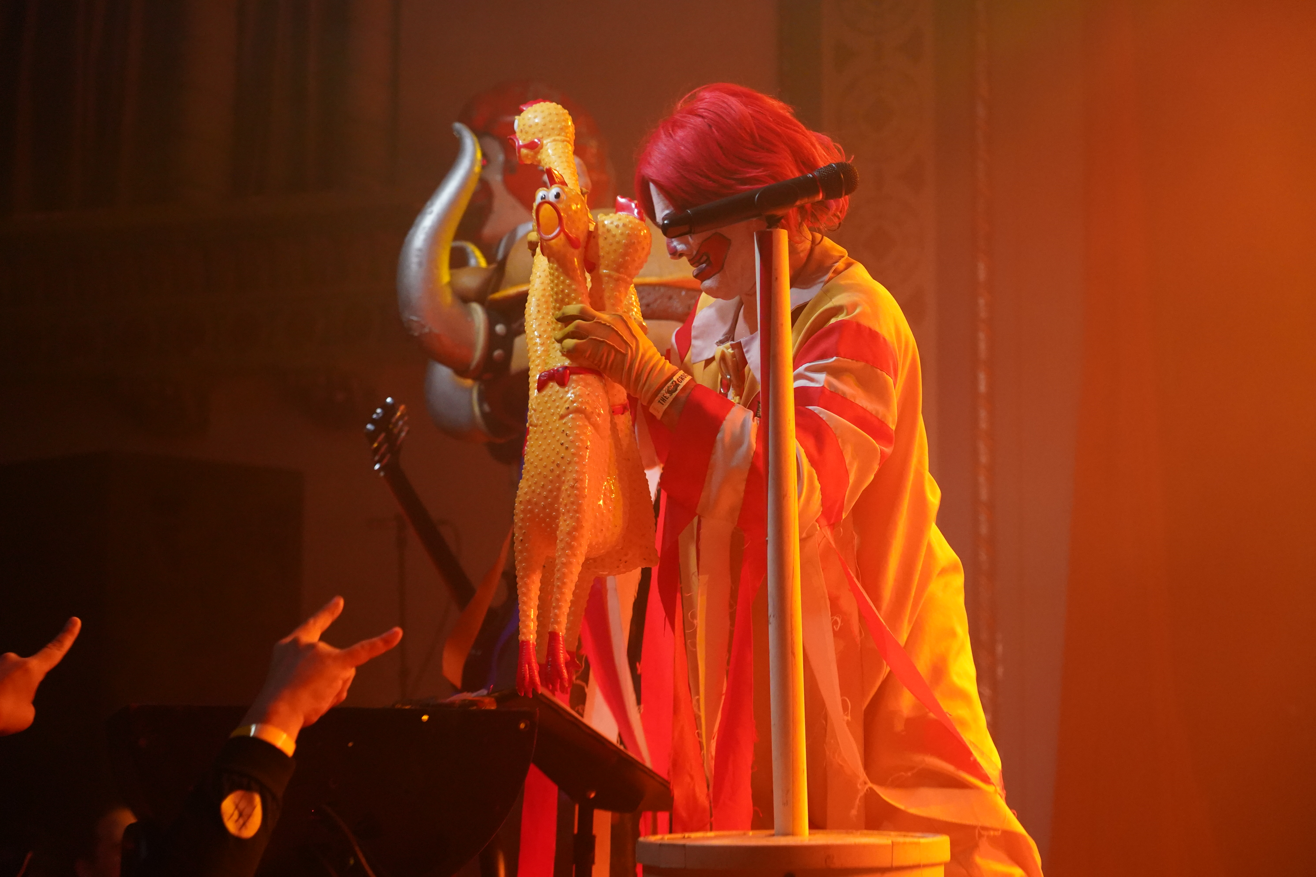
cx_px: 658
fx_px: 2559
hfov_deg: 28.8
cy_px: 438
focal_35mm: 70
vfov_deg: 19.5
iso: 6400
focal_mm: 70
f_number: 4
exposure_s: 1/160
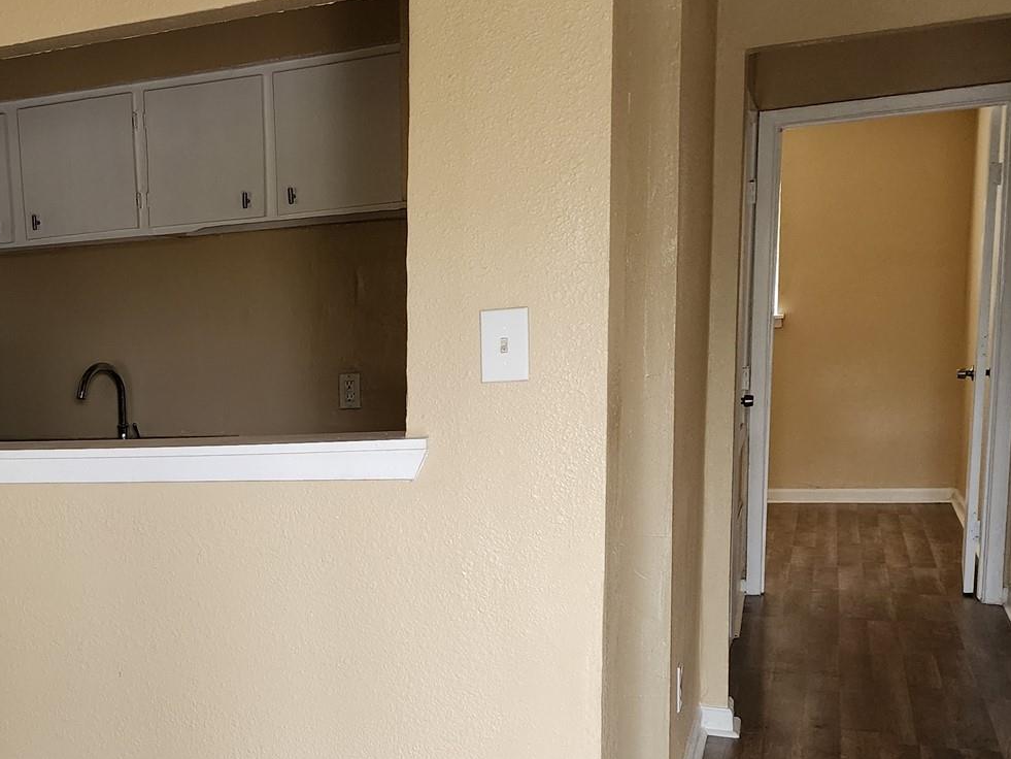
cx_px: 49
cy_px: 588
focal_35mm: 48
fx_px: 1402
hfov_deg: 36.5
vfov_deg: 29.7
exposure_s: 1/120
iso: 400
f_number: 1.8
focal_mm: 6.4
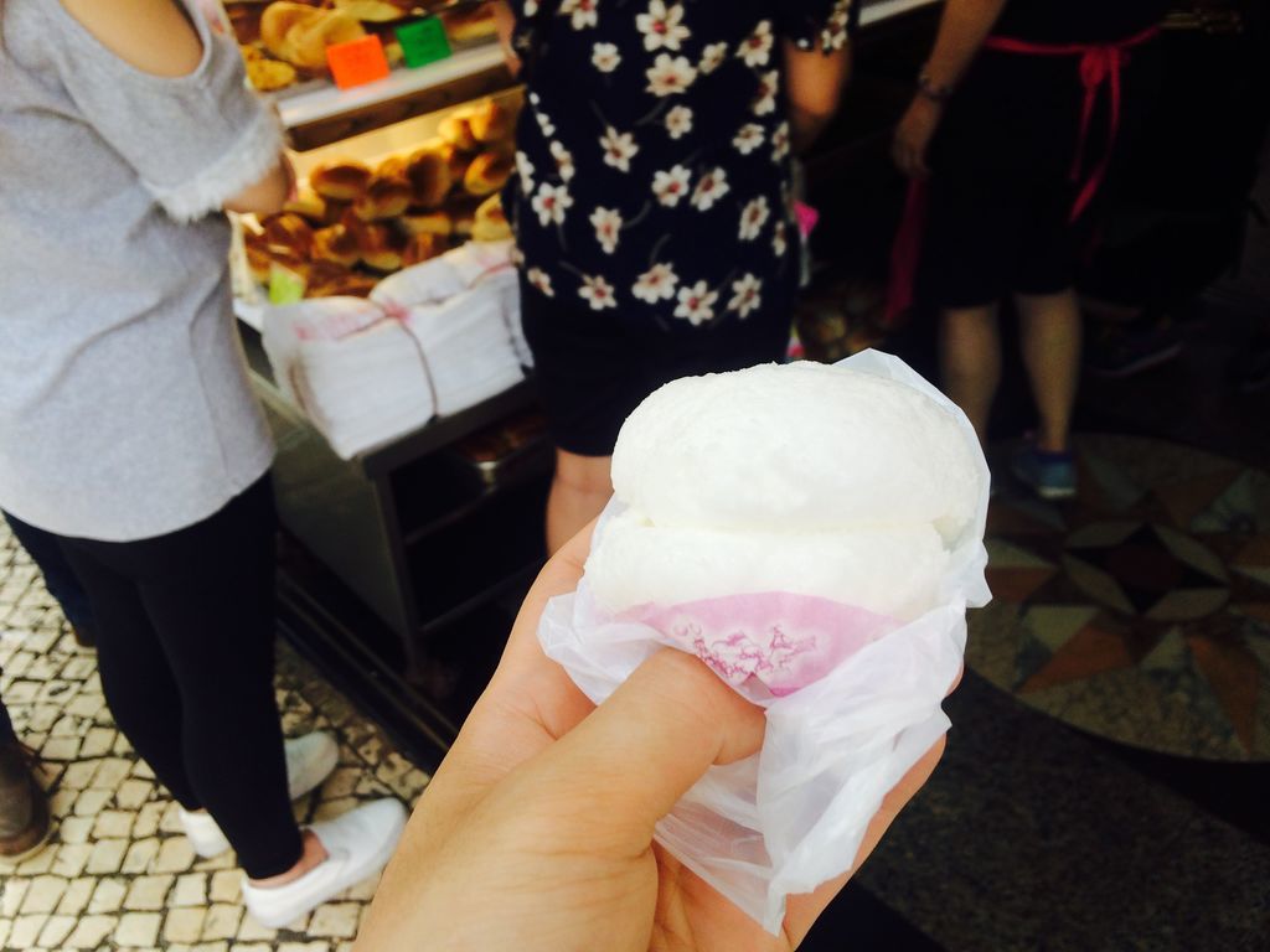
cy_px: 476
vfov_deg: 48.2
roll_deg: +1.5
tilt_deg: -36.2
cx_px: 635
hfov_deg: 61.7
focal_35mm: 29
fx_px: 1064
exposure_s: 1/50
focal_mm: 4.15
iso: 50
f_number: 2.2
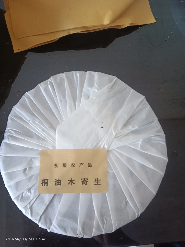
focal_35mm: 26
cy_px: 124
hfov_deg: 53.1
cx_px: 92
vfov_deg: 67.3
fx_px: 185
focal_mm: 3.96
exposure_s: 1/25
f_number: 1.8
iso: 1318
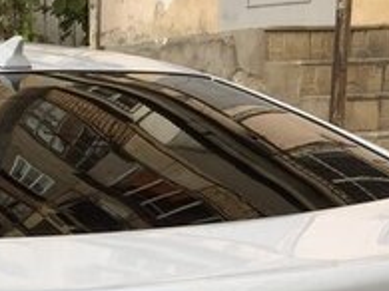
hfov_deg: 19.6
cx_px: 32
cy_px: 412
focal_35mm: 98
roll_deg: +1.8
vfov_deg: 14.3
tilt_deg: -13.0
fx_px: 1101
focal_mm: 4.15
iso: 32
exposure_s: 1/295
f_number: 2.2
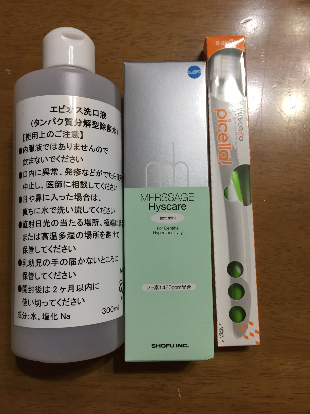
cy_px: 207
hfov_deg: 48.2
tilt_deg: -85.3
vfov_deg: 61.7
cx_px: 155
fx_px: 346
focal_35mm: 29
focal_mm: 4.15
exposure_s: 1/30
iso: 80
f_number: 2.2
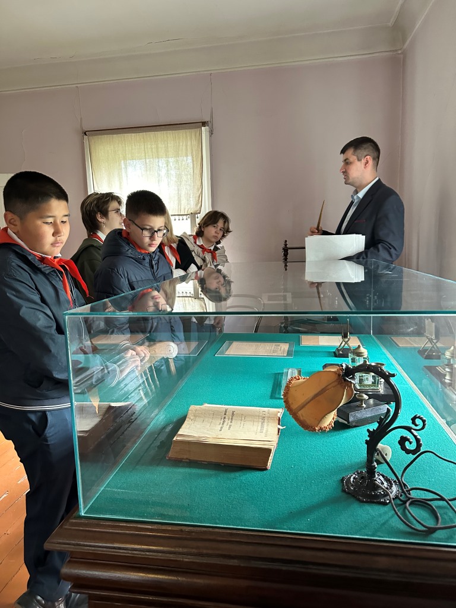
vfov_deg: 71.6
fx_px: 422
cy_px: 304
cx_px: 228
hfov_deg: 56.8
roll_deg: +0.7
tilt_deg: -5.7
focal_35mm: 24
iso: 500
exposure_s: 1/60
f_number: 1.78
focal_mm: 6.86
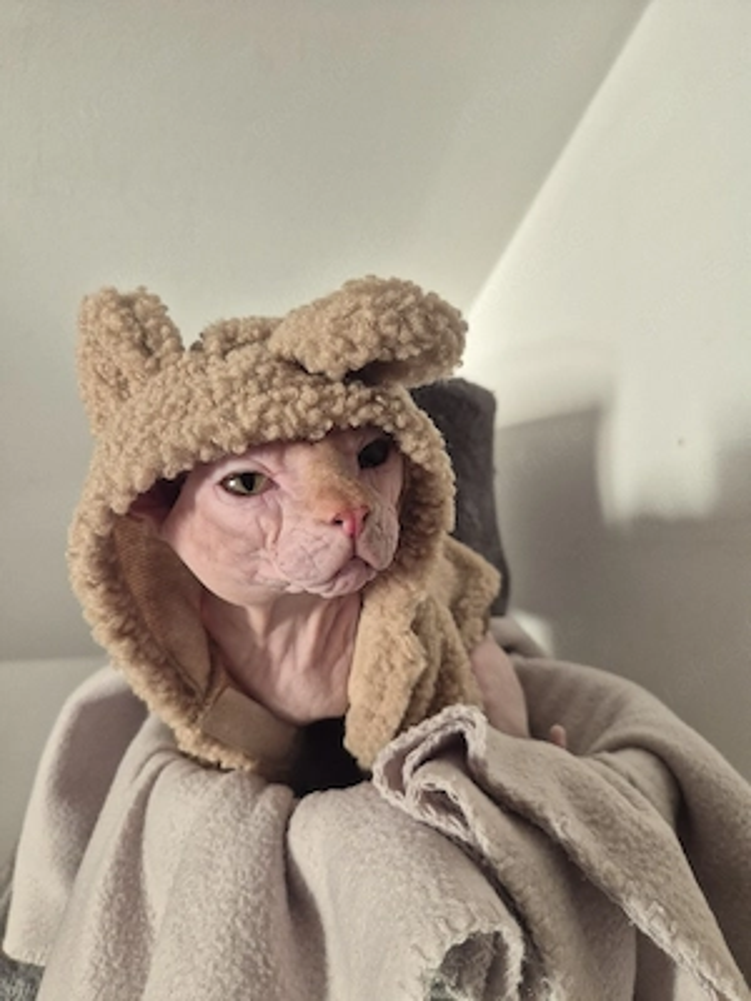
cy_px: 500
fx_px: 665
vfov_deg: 73.9
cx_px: 376
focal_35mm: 23
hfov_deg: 58.9
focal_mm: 5.4
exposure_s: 1/182
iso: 160
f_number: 1.8
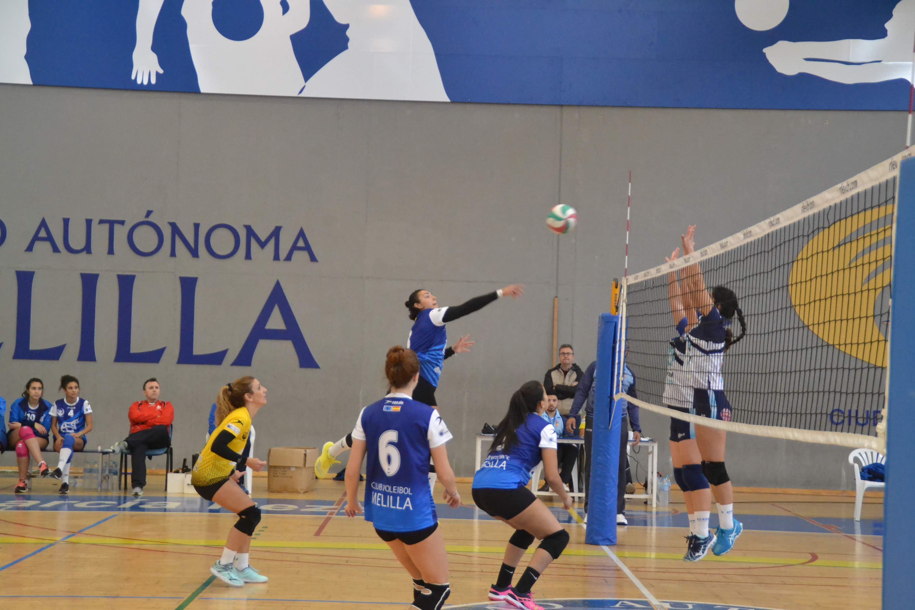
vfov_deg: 18.9
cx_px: 458
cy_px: 305
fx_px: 1830
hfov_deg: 28.1
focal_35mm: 72
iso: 3200
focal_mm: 48
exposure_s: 1/320
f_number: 4.8
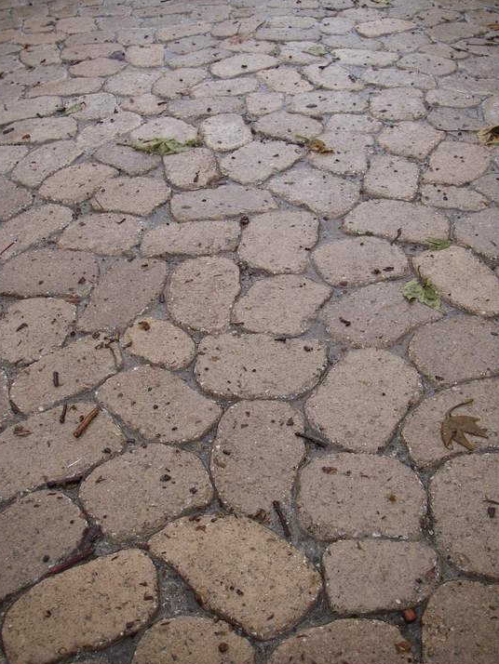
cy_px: 332
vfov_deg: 47.8
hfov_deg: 36.8
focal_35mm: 39
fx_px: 749
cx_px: 244
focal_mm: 6.3
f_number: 3.3
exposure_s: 1/250
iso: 80
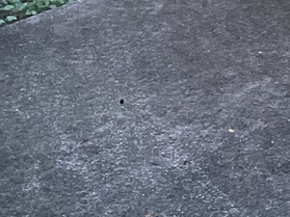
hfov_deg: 10.8
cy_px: -266
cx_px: 665
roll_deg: -0.7
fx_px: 1340
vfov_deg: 8.6
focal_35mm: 160
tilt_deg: -13.8
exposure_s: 1/120
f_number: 2.4
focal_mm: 3.3
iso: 40
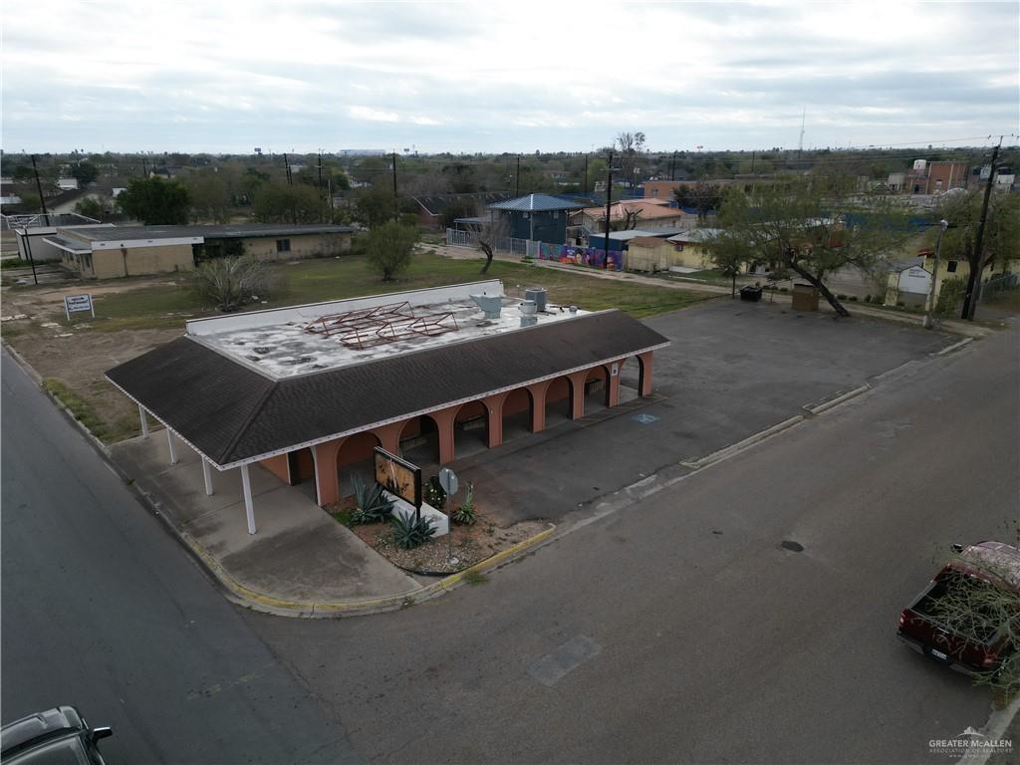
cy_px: 382
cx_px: 510
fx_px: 707
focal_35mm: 24
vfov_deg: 56.8
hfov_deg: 71.6
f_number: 1.7
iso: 130
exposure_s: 1/2500
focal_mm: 6.72
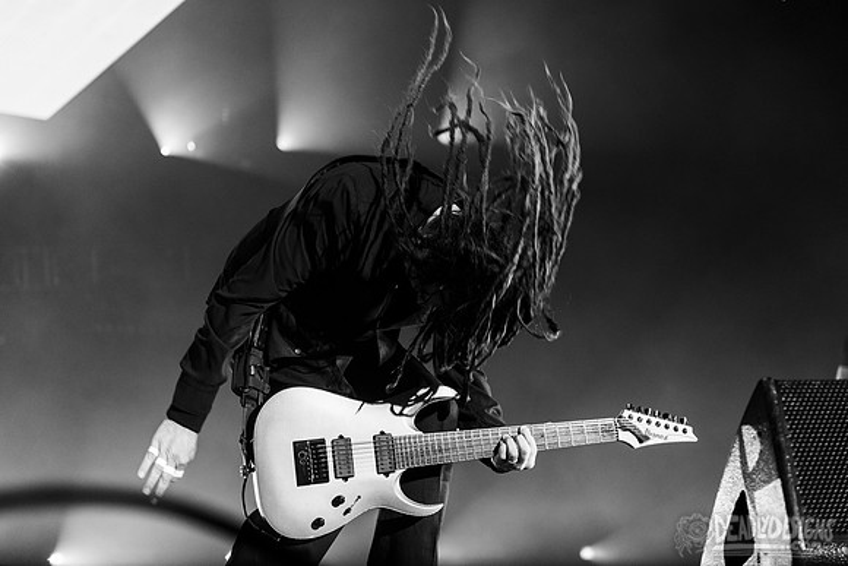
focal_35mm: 71
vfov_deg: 19.1
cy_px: 280
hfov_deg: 28.3
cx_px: 429
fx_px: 1684
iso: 1000
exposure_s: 1/500
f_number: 3.2
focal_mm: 70
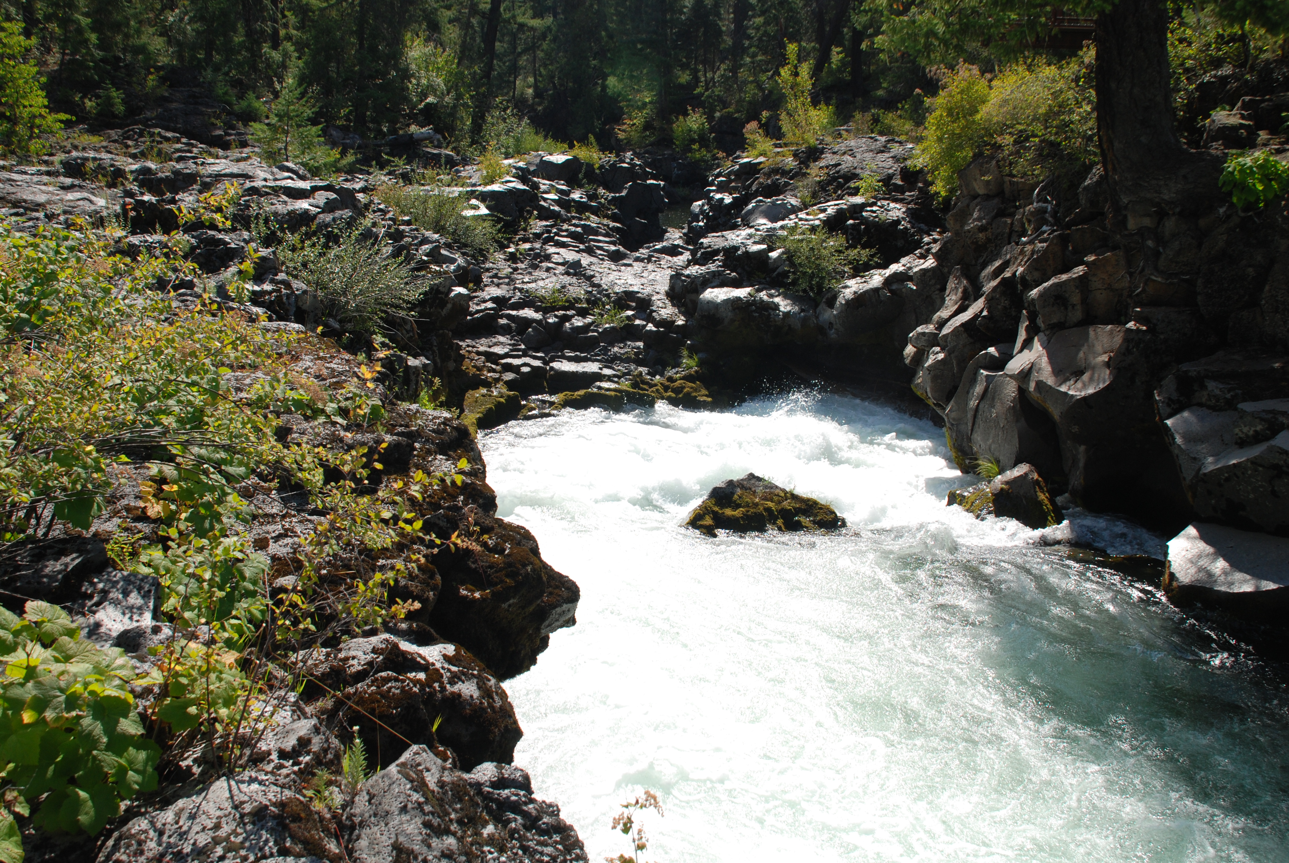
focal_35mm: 33
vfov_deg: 40.1
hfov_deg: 57.2
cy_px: 432
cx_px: 644
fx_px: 1183
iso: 160
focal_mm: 22
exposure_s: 1/250
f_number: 8
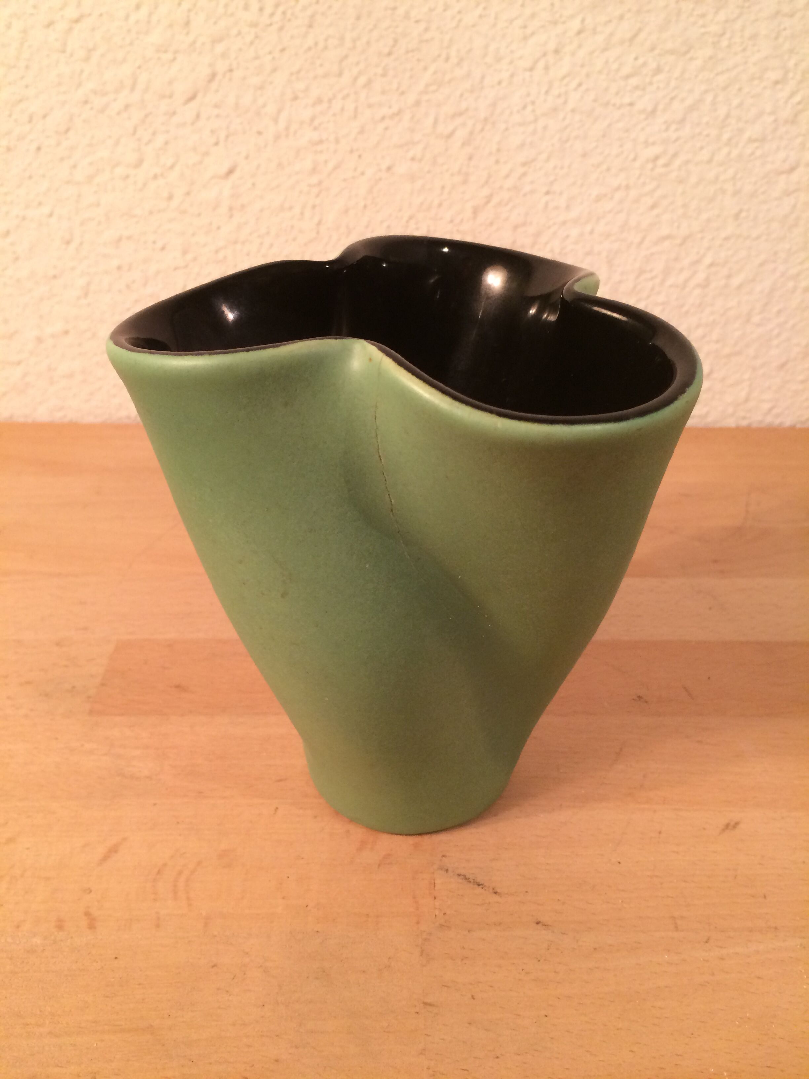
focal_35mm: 29
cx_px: 404
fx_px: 904
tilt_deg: -33.8
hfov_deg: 48.2
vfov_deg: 61.7
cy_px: 540
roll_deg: +0.1
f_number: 2.2
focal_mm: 4.15
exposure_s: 1/33
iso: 80
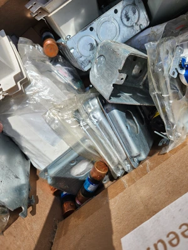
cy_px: 125
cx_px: 94
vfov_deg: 73.9
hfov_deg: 58.9
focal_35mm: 23
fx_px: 167
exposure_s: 1/2517
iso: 20
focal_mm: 5.4
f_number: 1.8
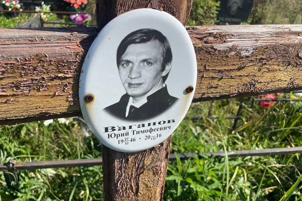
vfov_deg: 46.4
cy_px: 94
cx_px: 151
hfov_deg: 65.5
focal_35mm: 28
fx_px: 235
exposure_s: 1/2212
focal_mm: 4.2
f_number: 1.6
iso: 32
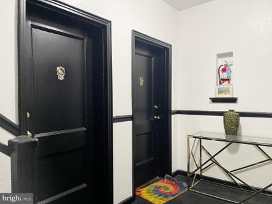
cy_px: 102
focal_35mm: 25
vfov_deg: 54.9
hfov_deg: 69.4
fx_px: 196
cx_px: 136
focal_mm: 5.1
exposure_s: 1/60
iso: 500
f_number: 1.6
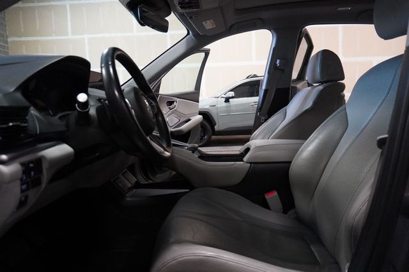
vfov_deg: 53.1
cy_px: 136
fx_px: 273
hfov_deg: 73.8
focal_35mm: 24
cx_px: 204
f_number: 3.5
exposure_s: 1/160
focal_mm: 16
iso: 4000
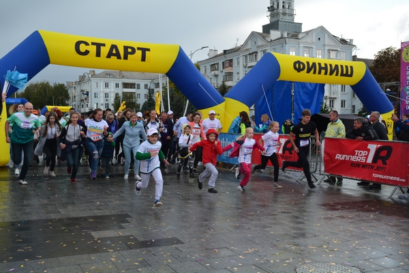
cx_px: 204
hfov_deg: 49.6
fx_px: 443
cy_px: 136
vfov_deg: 34.2
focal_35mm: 39
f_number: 10
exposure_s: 1/250
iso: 280
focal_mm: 26
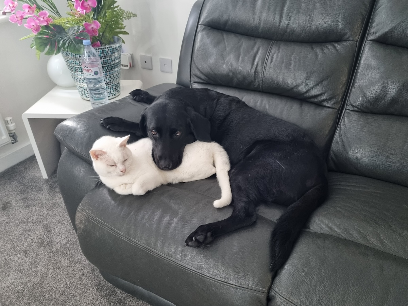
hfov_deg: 67.3
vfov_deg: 53.1
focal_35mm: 26
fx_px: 306
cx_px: 204
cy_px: 153
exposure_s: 1/25
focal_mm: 5.4
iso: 640
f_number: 1.8
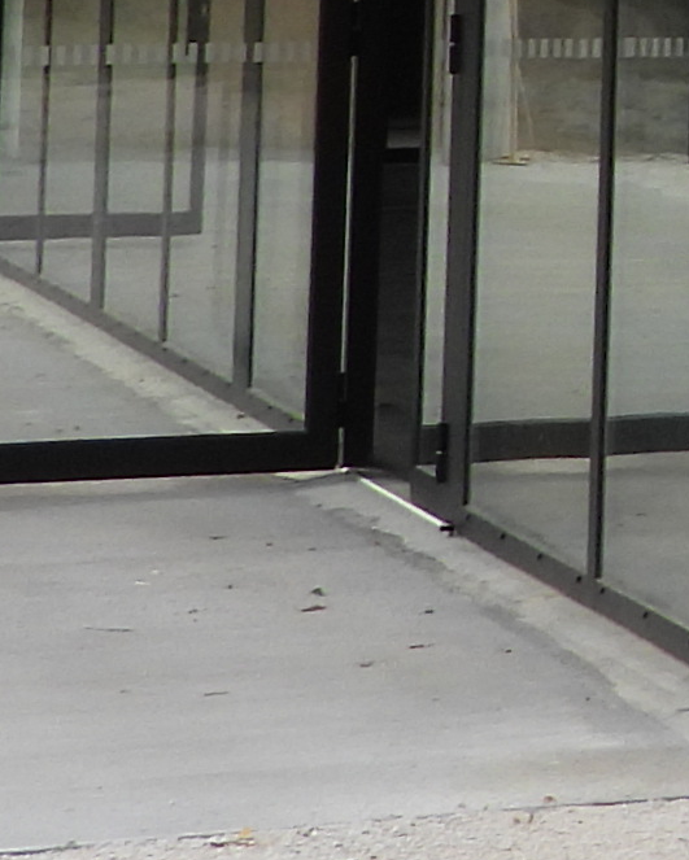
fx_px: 5527
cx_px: 2439
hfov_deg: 6.2
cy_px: -702
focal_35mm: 217
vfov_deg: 8.5
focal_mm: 5.8
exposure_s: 1/500
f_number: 3.2
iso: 100
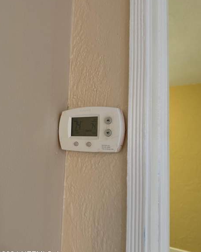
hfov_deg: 54.9
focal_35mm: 26
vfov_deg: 66.1
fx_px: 193
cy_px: 128
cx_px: 99
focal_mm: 6.76
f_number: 1.78
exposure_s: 1/60
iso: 250
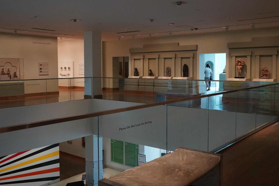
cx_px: 142
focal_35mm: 32
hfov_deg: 58.7
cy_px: 95
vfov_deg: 41.1
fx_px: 248
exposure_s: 1/100
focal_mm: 31
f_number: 5.6
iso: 6400
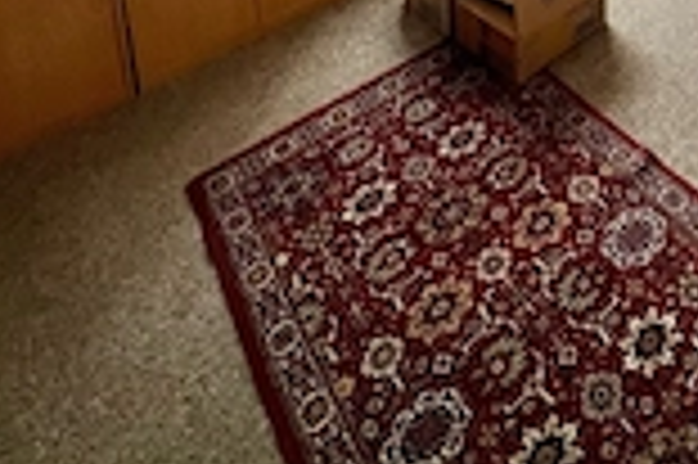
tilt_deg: -7.3
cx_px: 576
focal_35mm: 35
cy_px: -329
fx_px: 678
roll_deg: +3.3
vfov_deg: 23.6
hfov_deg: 50.5
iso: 125
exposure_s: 1/99
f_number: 1.8
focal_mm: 1.57
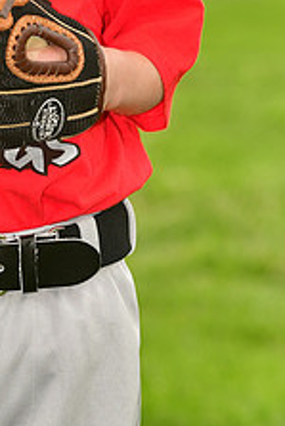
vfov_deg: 3.8
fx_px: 6473
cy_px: -111
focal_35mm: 546
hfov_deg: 2.5
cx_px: -60
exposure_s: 1/500
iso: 200
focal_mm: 140
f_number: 5
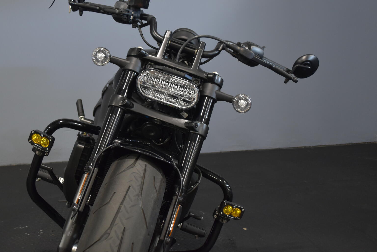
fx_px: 492
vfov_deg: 28.6
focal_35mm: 47
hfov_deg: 41.7
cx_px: 151
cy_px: 108
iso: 1000
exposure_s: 1/30
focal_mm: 24
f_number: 4
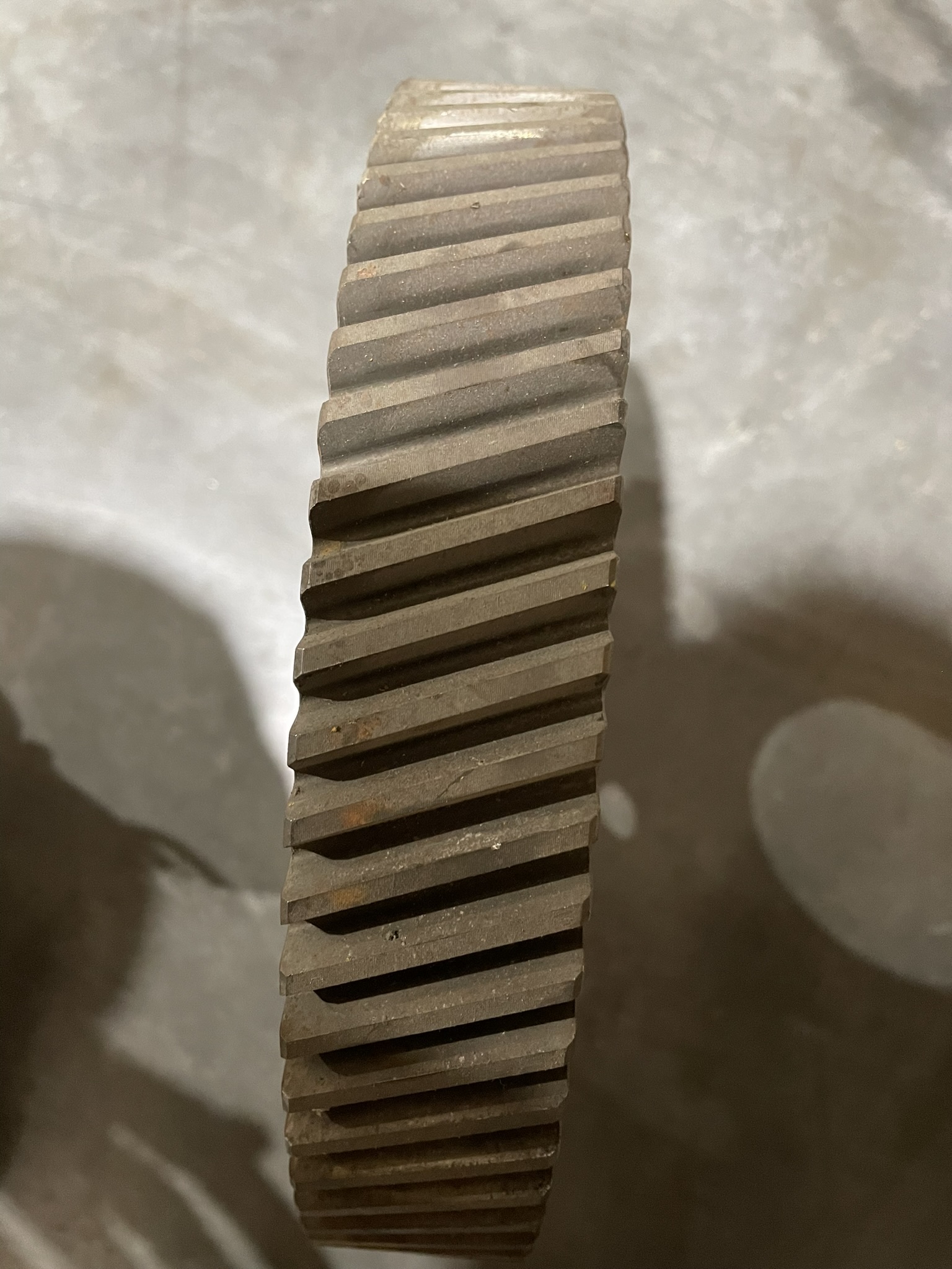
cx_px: 476
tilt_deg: -83.3
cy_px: 634
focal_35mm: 26
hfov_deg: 53.1
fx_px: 953
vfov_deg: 67.3
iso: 500
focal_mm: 4.2
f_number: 1.6
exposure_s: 1/30
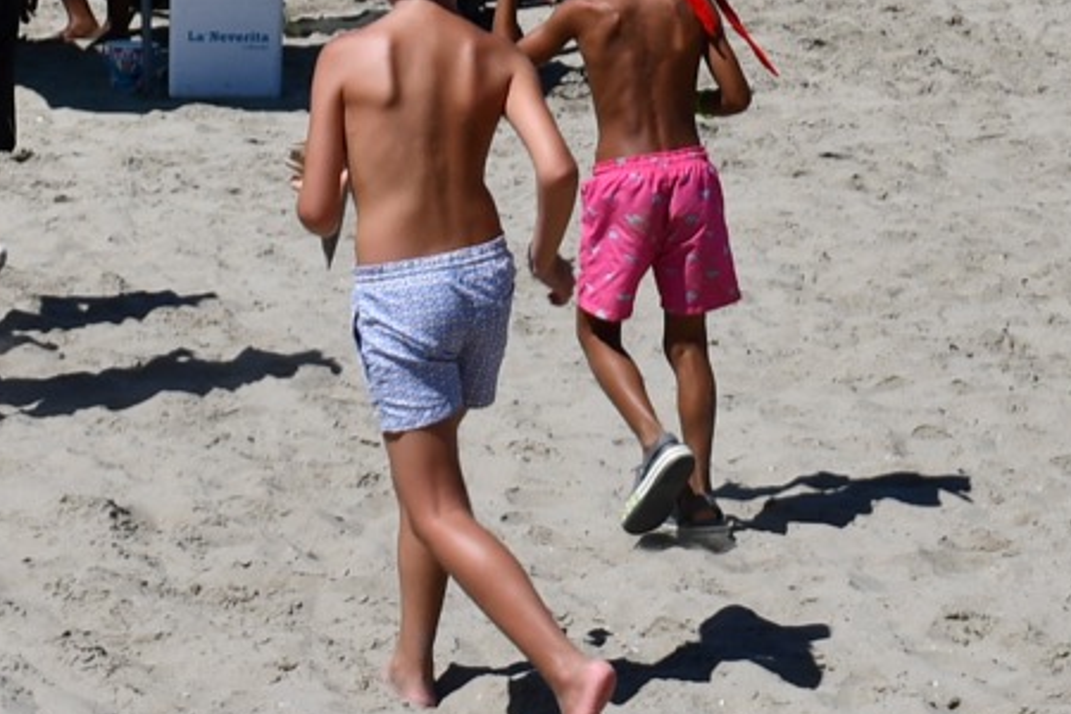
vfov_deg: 8.4
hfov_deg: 12.8
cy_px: -370
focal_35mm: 160
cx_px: 895
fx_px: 4760
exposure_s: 1/400
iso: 100
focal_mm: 24
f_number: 10
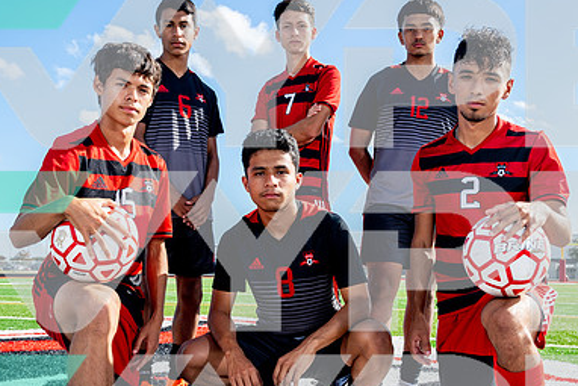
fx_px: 707
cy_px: 252
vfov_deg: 30.4
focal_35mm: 44
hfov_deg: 44.4
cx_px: 319
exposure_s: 1/250
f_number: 9
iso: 250
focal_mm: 29
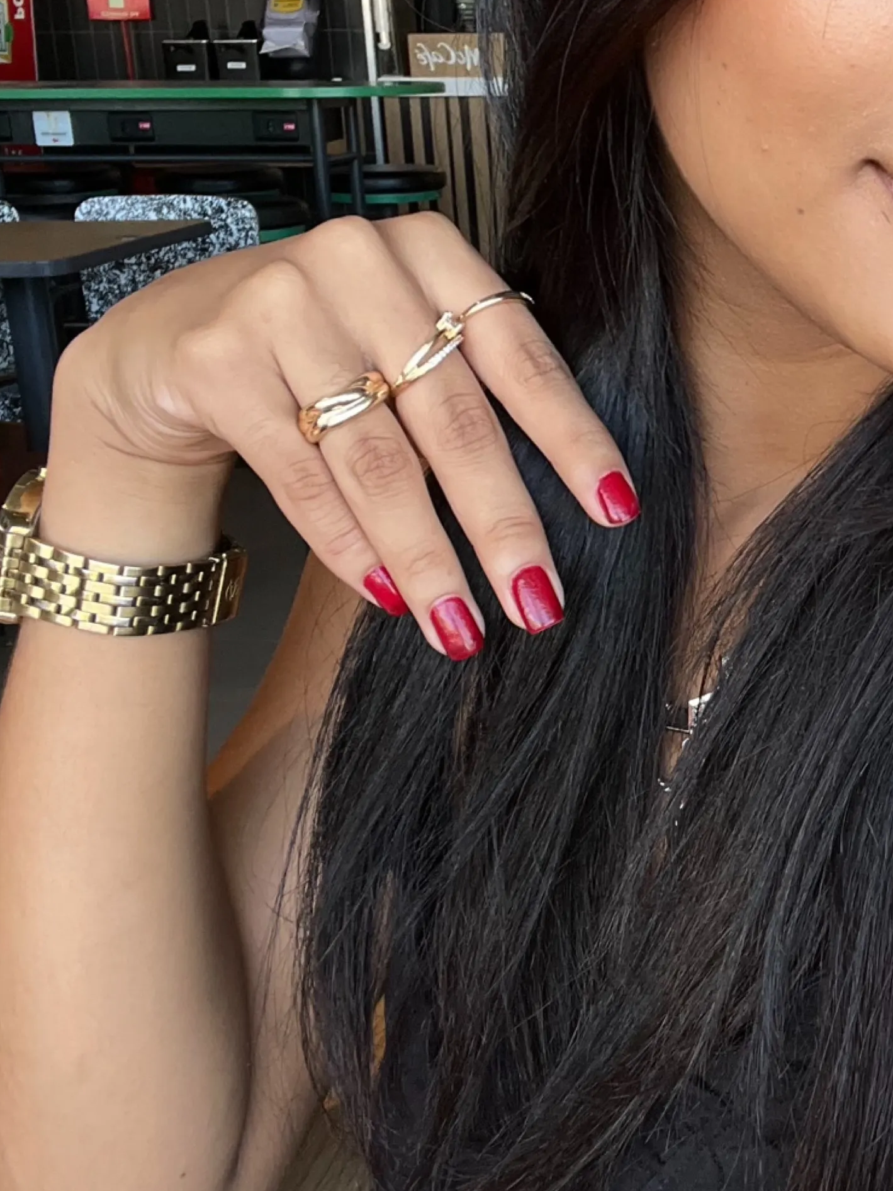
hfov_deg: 27.5
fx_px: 1685
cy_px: 409
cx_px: 946
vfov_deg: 38.5
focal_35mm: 49
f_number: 2.2
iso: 80
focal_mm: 2.71
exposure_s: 1/121
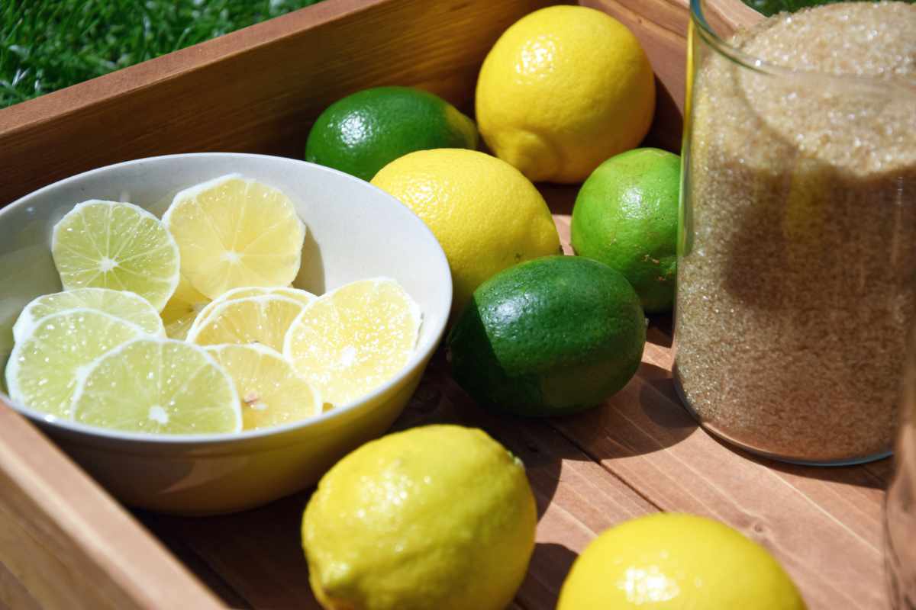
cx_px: 458
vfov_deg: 13.0
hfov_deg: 19.5
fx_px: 2671
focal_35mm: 105
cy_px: 305
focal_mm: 70
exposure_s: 1/1600
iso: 100
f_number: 5.3
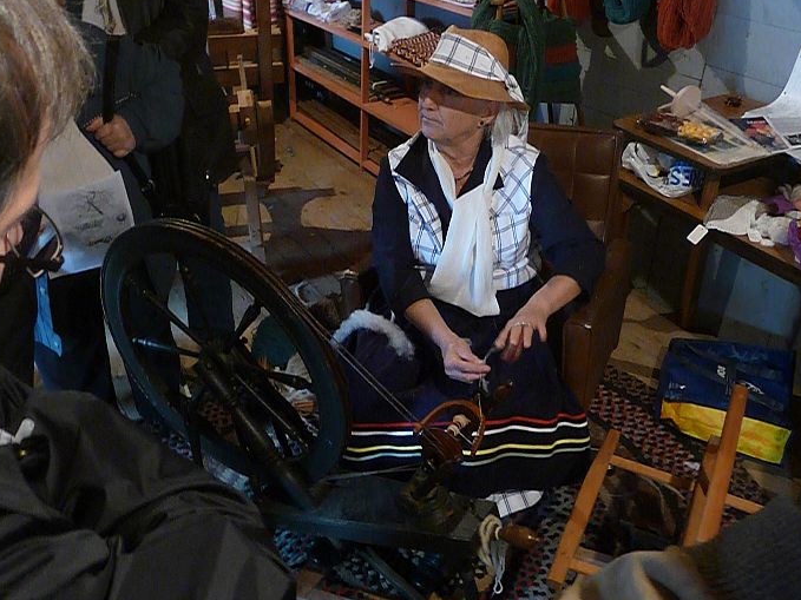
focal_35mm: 33
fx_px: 763
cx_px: 396
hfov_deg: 55.4
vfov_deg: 42.9
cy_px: 322
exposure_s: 1/25
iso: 800
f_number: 3.3
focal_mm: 4.7
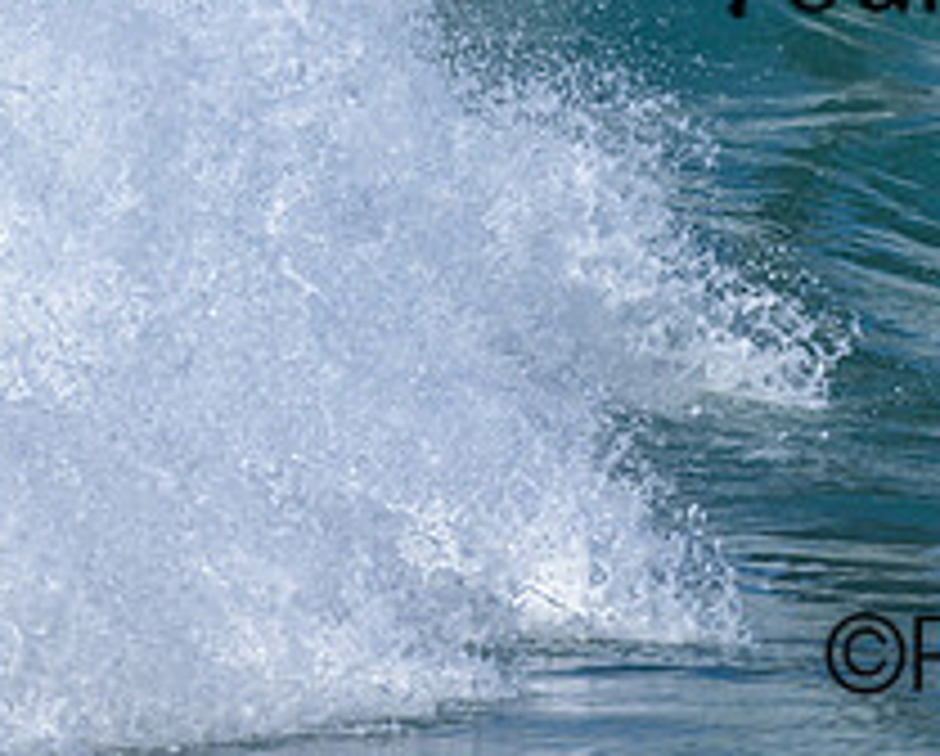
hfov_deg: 0.7
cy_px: -255
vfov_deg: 0.6
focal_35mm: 2779
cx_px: 1010
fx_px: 77457
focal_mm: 800
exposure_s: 1/2000
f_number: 6.3
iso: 200
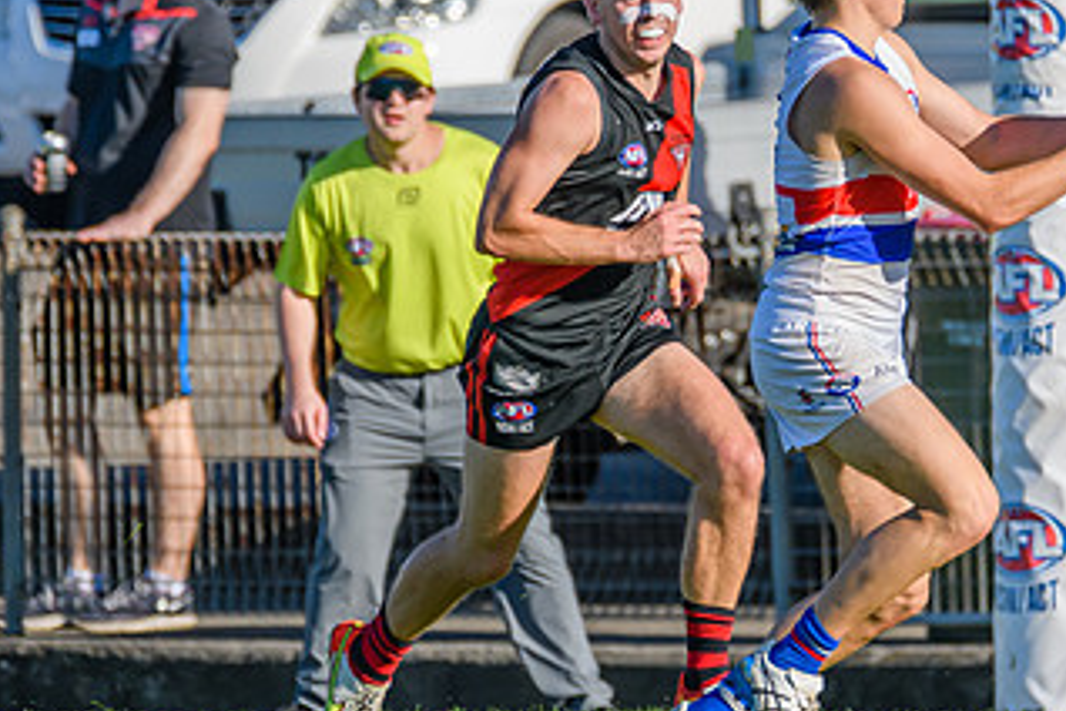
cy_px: 496
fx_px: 39054
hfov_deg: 1.6
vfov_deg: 1.0
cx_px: 889
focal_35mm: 1319
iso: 800
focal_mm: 500
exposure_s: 1/2000
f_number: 8
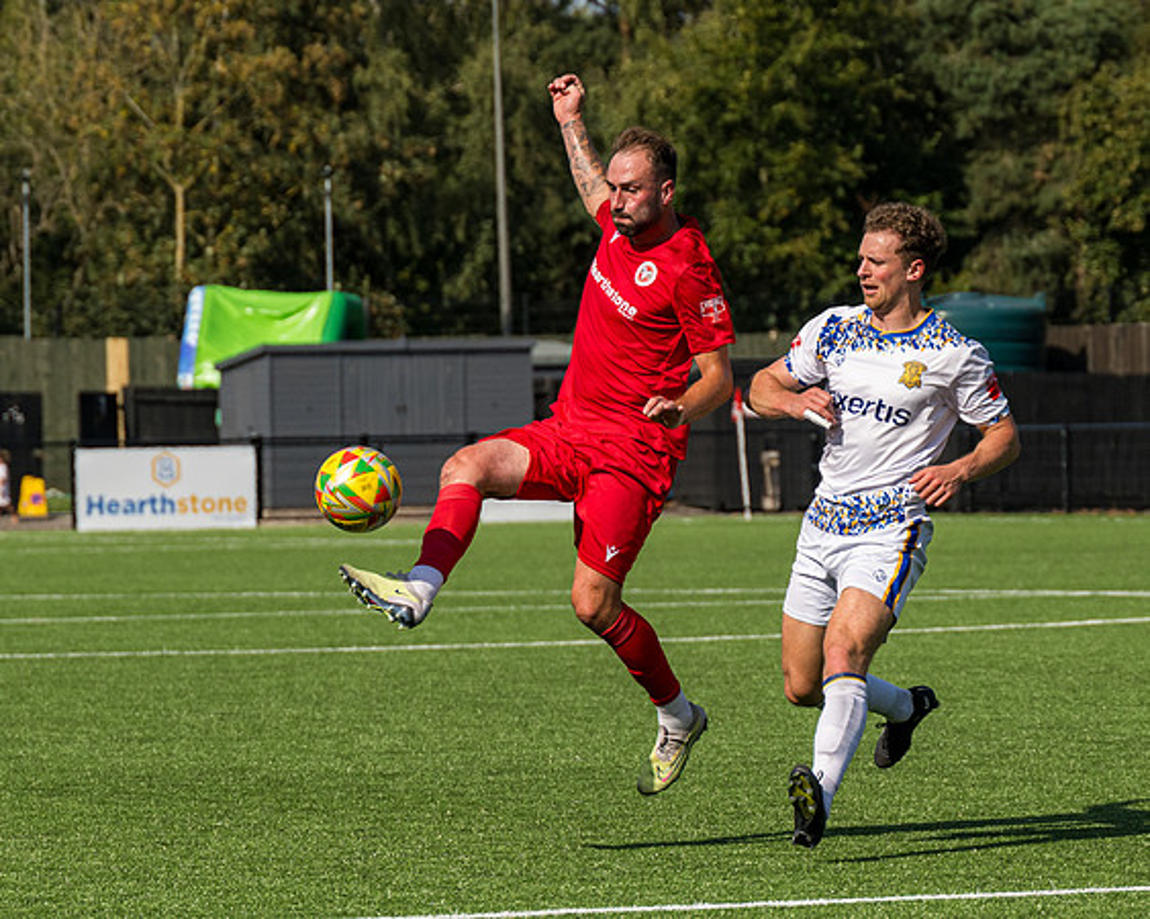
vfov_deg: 5.9
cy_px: 507
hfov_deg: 7.4
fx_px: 8941
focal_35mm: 263
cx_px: 685
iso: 200
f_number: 4.5
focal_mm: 110
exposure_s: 1/2500
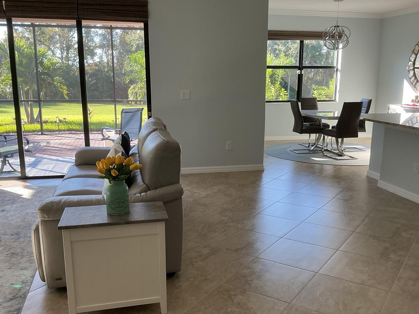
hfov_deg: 52.6
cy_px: 172
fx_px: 424
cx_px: 223
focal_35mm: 35
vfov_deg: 40.6
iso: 40
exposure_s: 1/120
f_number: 1.8
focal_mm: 3
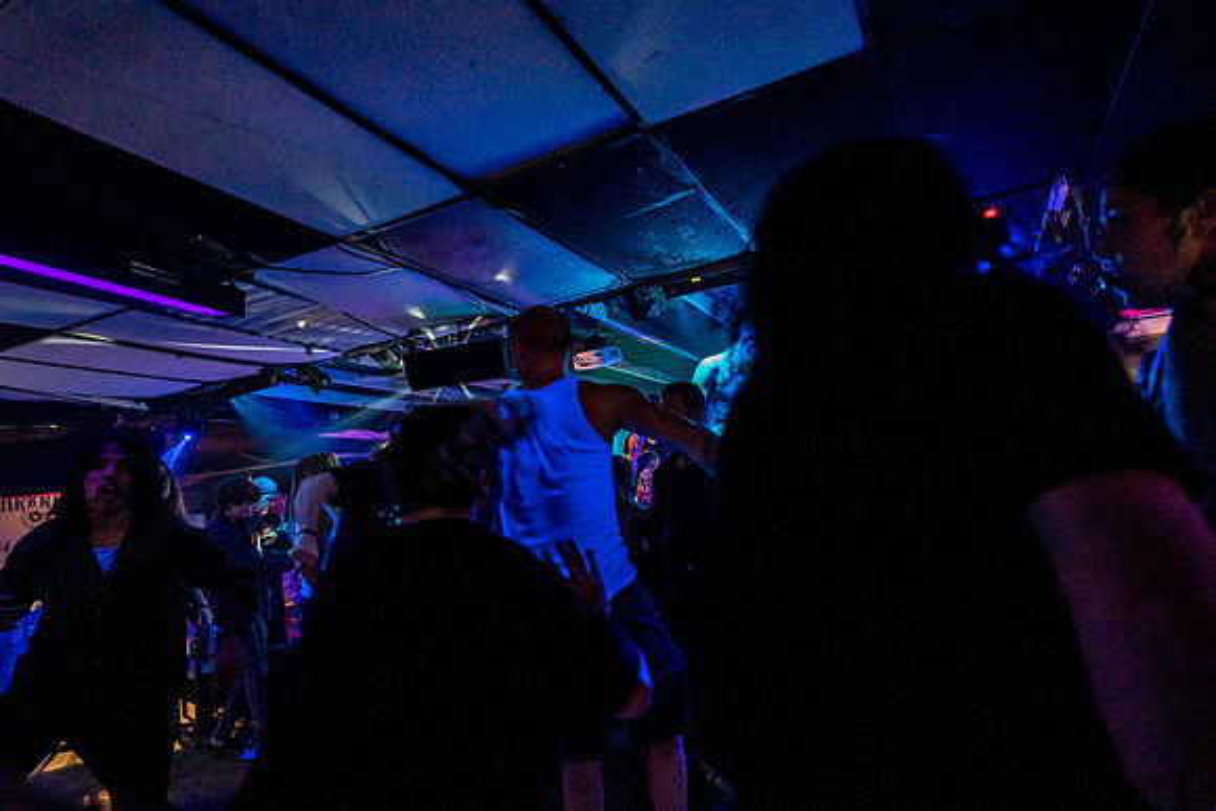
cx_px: 608
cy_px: 406
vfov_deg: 59.1
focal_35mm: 21
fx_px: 716
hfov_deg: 80.7
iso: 3200
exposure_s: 1/160
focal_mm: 21.2
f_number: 2.8
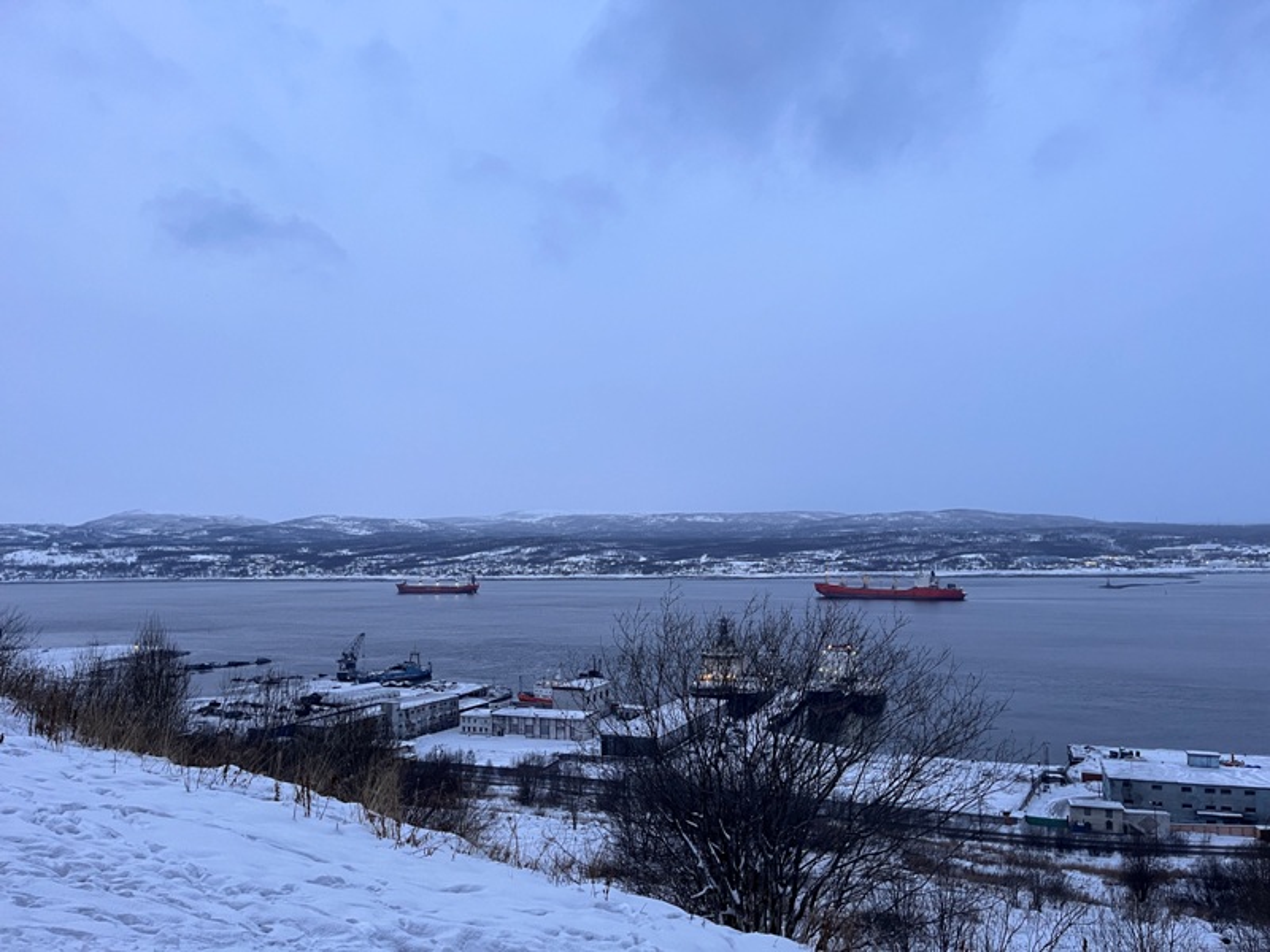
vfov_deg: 53.1
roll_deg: +1.1
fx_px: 954
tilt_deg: +3.0
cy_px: 476
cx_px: 635
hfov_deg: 67.3
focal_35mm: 26
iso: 125
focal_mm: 5.1
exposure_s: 1/92
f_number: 1.6
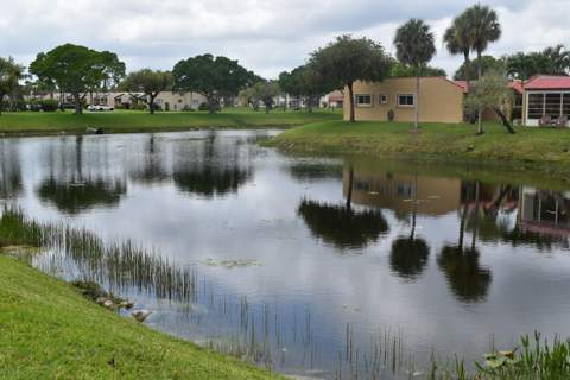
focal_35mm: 46
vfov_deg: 28.9
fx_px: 736
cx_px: 285
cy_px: 190
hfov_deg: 42.3
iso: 400
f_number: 11
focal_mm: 31
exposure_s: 1/500
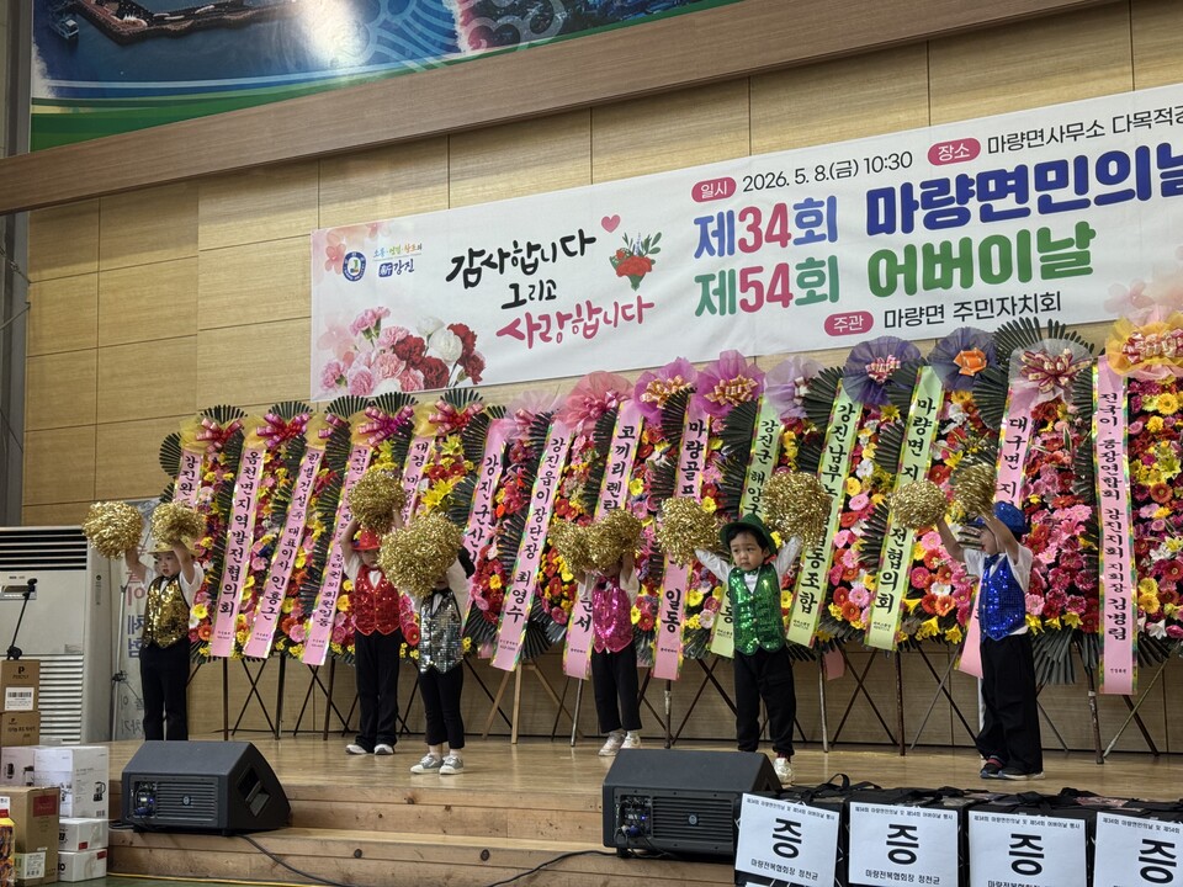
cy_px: 444
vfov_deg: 30.3
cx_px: 592
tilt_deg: +7.0
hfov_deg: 39.7
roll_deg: +0.1
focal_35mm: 48
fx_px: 1640
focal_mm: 6.76
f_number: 1.78
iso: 64
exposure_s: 1/60
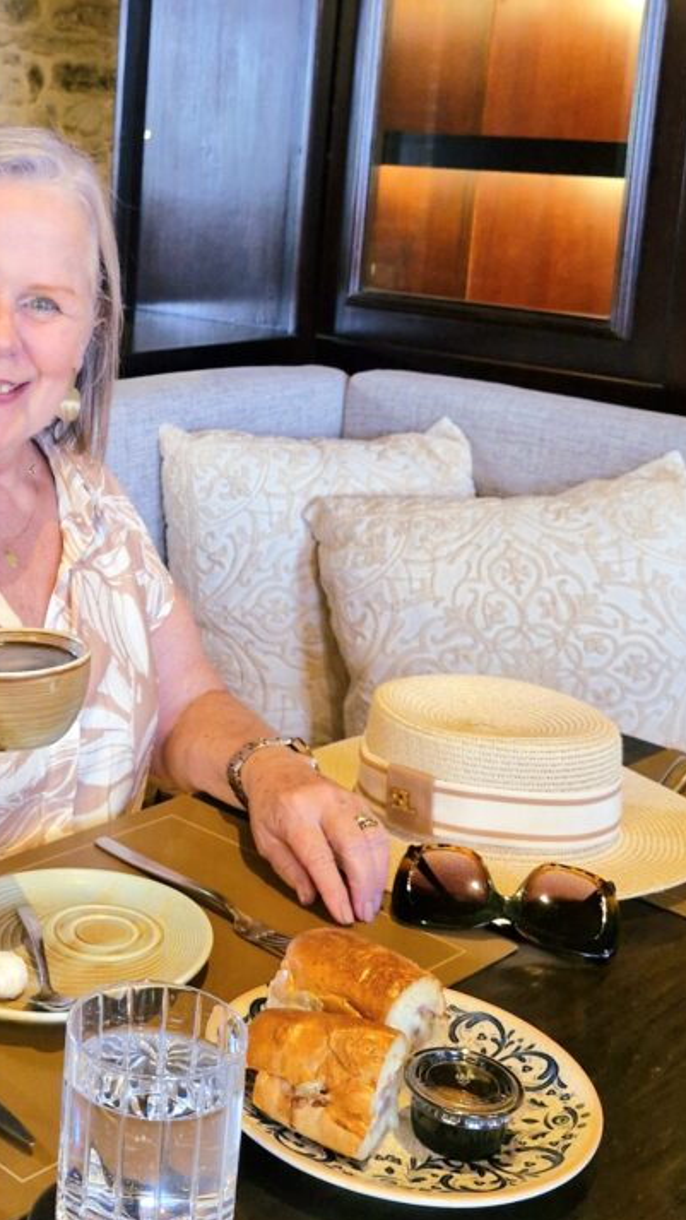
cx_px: 118
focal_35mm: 36
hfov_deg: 31.8
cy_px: 655
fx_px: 1164
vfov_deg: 55.2
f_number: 1.8
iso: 640
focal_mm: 5.54
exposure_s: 1/40
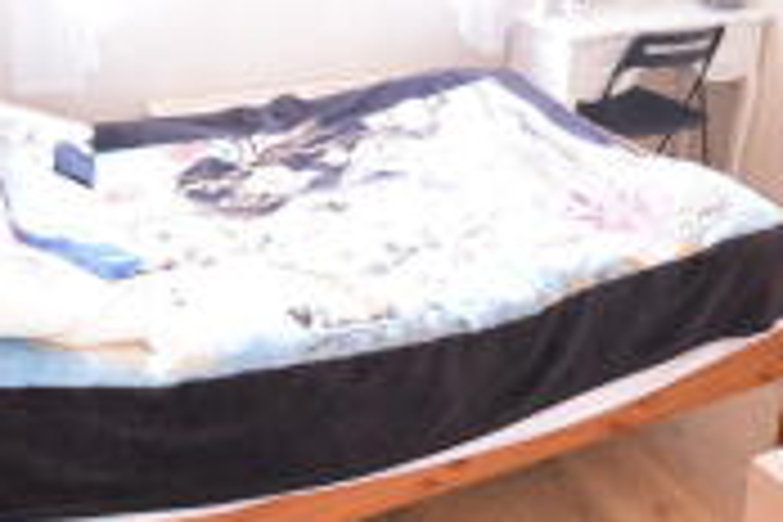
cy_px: 164
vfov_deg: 32.3
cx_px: 450
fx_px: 892
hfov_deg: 47.3
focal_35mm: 41
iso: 1600
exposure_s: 1/15
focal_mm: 10
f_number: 3.5
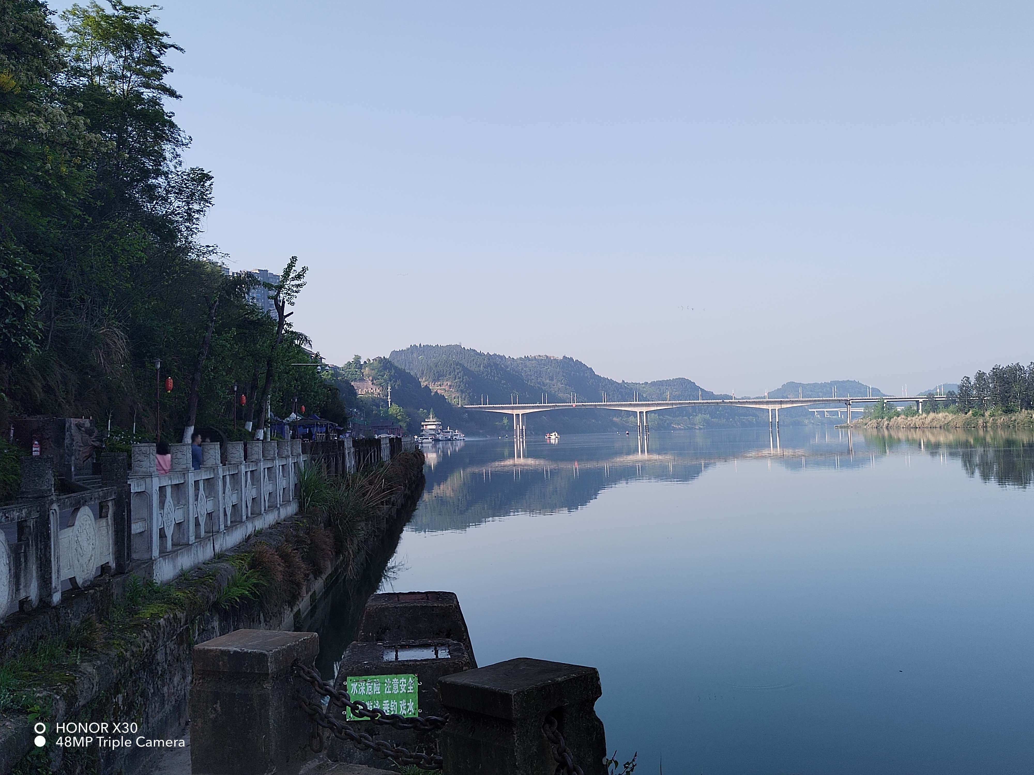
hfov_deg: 51.4
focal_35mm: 36
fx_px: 1075
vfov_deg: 39.7
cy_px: 388
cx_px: 517
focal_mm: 4.75
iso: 100
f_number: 1.8
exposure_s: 1/873
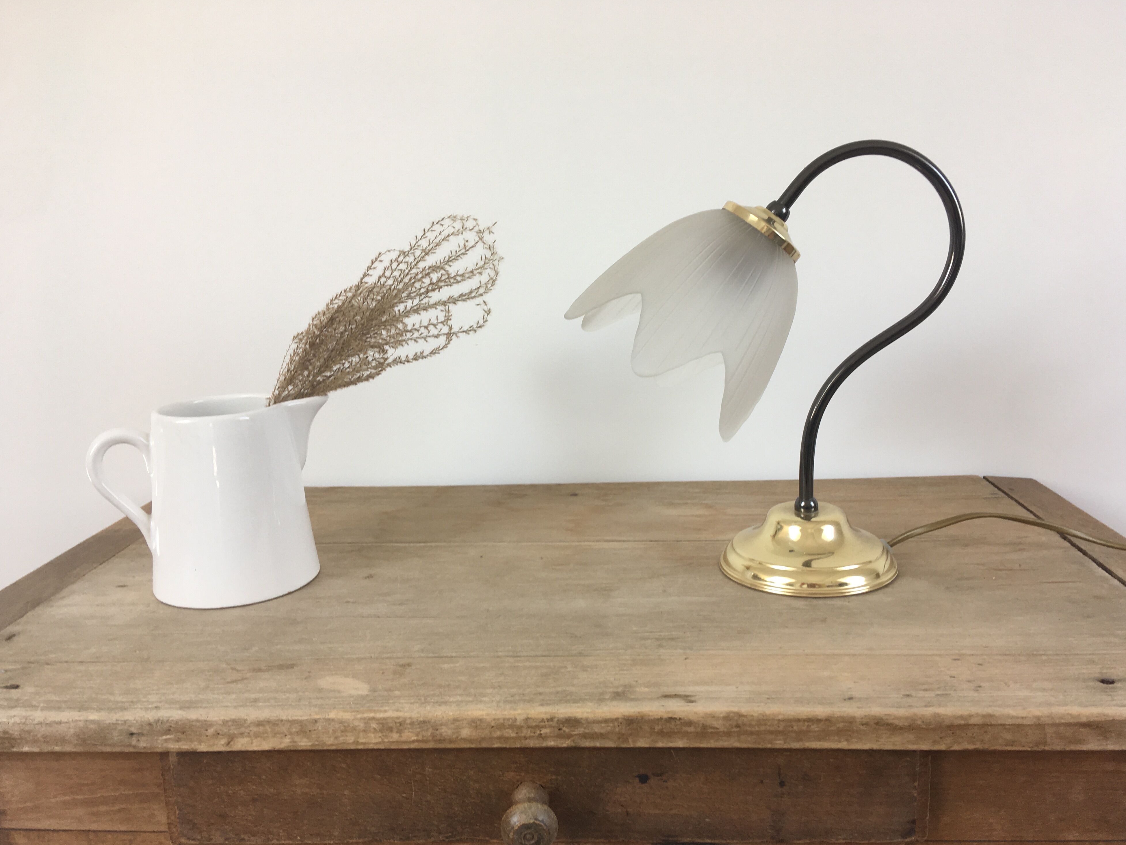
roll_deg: +1.7
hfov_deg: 60.0
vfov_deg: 46.8
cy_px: 429
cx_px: 573
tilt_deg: -9.4
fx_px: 976
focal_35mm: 30
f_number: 2.2
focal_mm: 4.15
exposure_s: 1/50
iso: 25
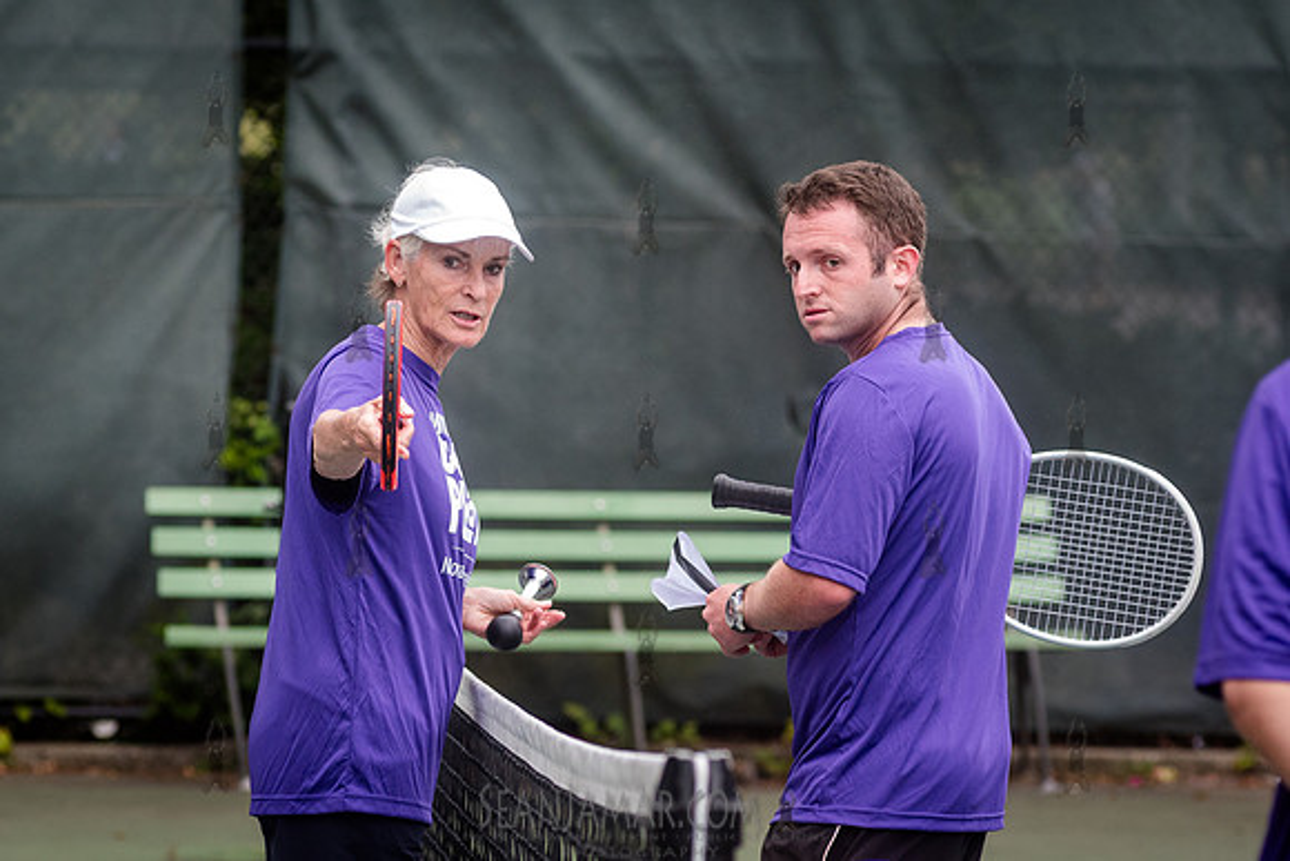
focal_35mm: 237
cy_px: 412
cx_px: 688
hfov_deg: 8.7
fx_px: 8490
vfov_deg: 5.8
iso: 1250
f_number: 5
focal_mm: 155
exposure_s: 1/800
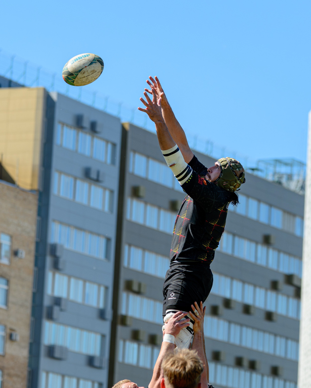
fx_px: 2365
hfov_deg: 7.5
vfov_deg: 9.4
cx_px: 178
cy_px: 148
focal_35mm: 206
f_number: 4
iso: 400
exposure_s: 1/3200
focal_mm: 112
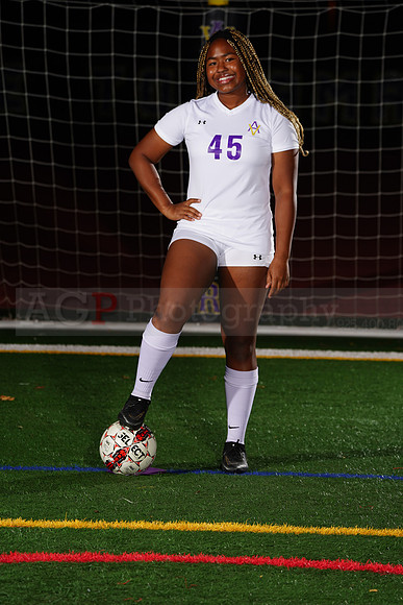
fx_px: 3255
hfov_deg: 7.1
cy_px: 302
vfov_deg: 10.6
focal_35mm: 194
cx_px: 202
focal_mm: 194
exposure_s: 1/200
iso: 200
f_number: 6.3
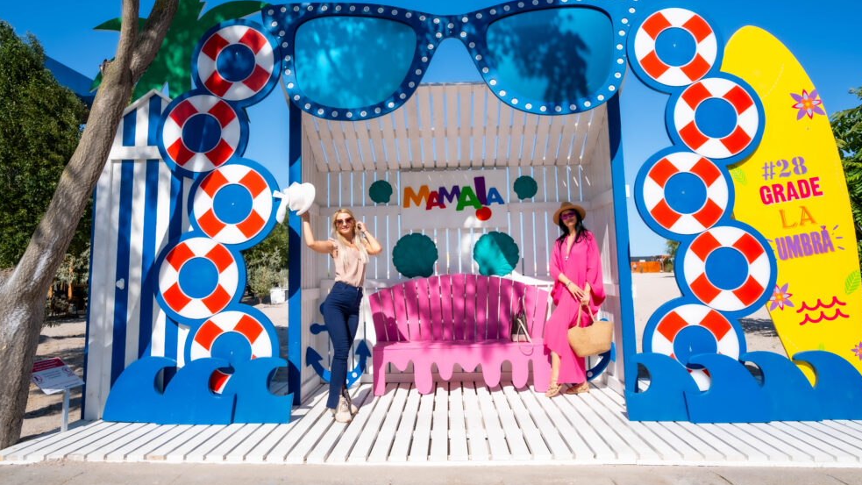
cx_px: 433
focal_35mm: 24
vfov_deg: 47.6
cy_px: 214
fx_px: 549
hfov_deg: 76.3
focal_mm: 22
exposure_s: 1/500
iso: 100
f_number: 5.6
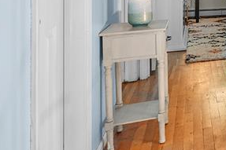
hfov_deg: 23.9
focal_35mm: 57
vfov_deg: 21.5
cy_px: -43
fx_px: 358
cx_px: 372
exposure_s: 1.6
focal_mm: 16
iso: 100
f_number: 8
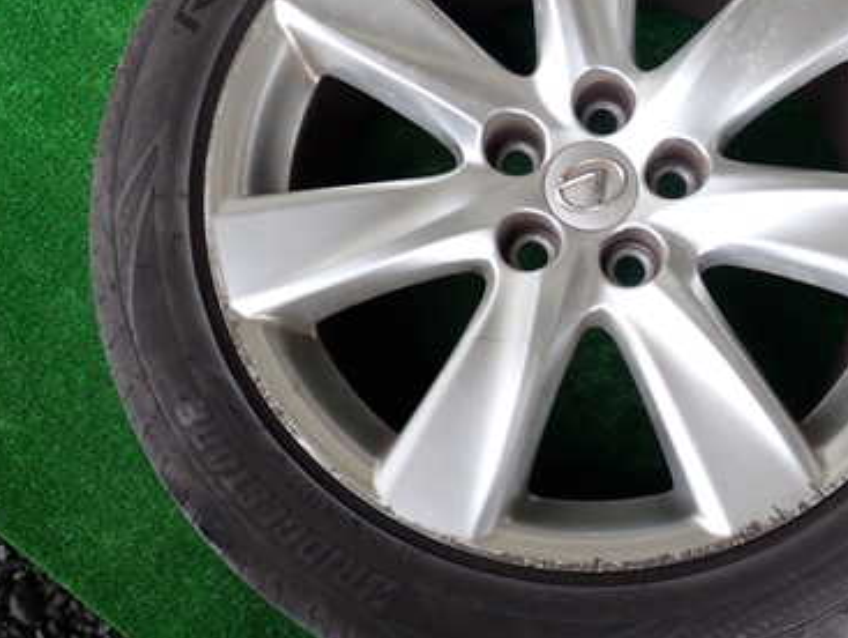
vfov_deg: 29.6
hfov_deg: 38.3
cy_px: 233
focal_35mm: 49
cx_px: 589
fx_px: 1202
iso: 125
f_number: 2.3
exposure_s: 1/125
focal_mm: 5.4
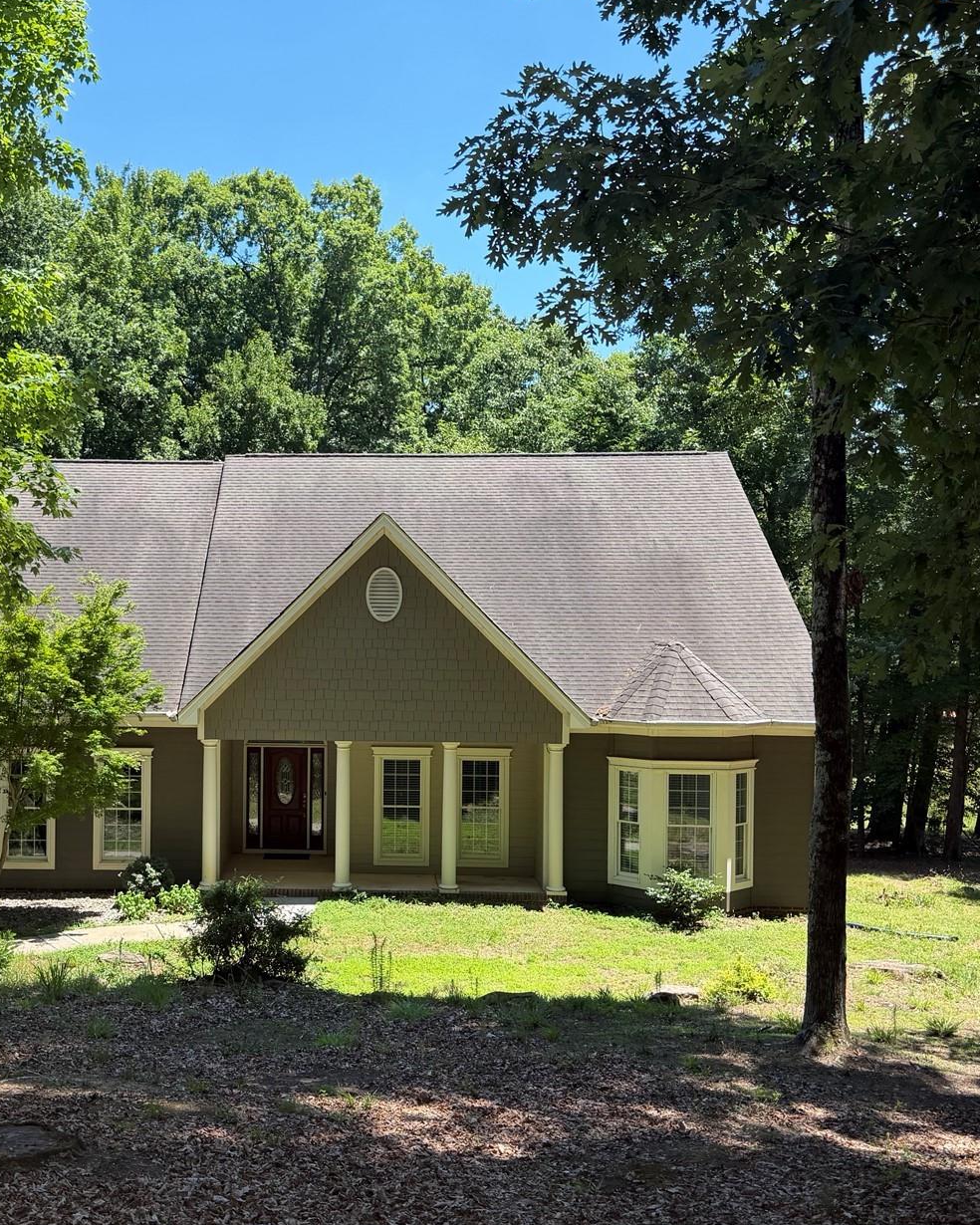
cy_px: 660
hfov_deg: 37.6
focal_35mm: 39
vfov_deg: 46.8
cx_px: 295
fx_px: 1414
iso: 100
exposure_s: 1/1385
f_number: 1.78
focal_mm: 6.76
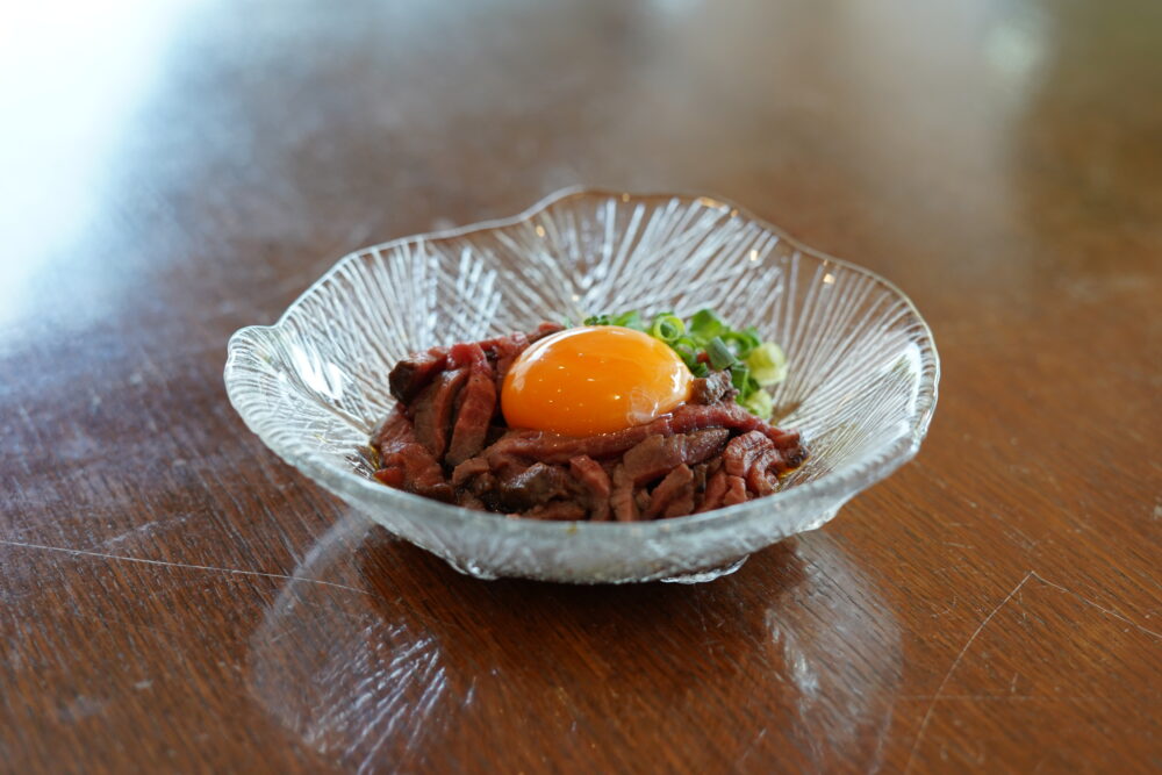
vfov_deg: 27.0
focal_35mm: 50
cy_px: 388
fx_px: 1614
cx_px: 581
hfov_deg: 39.6
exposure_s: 1/160
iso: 800
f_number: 4
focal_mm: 50
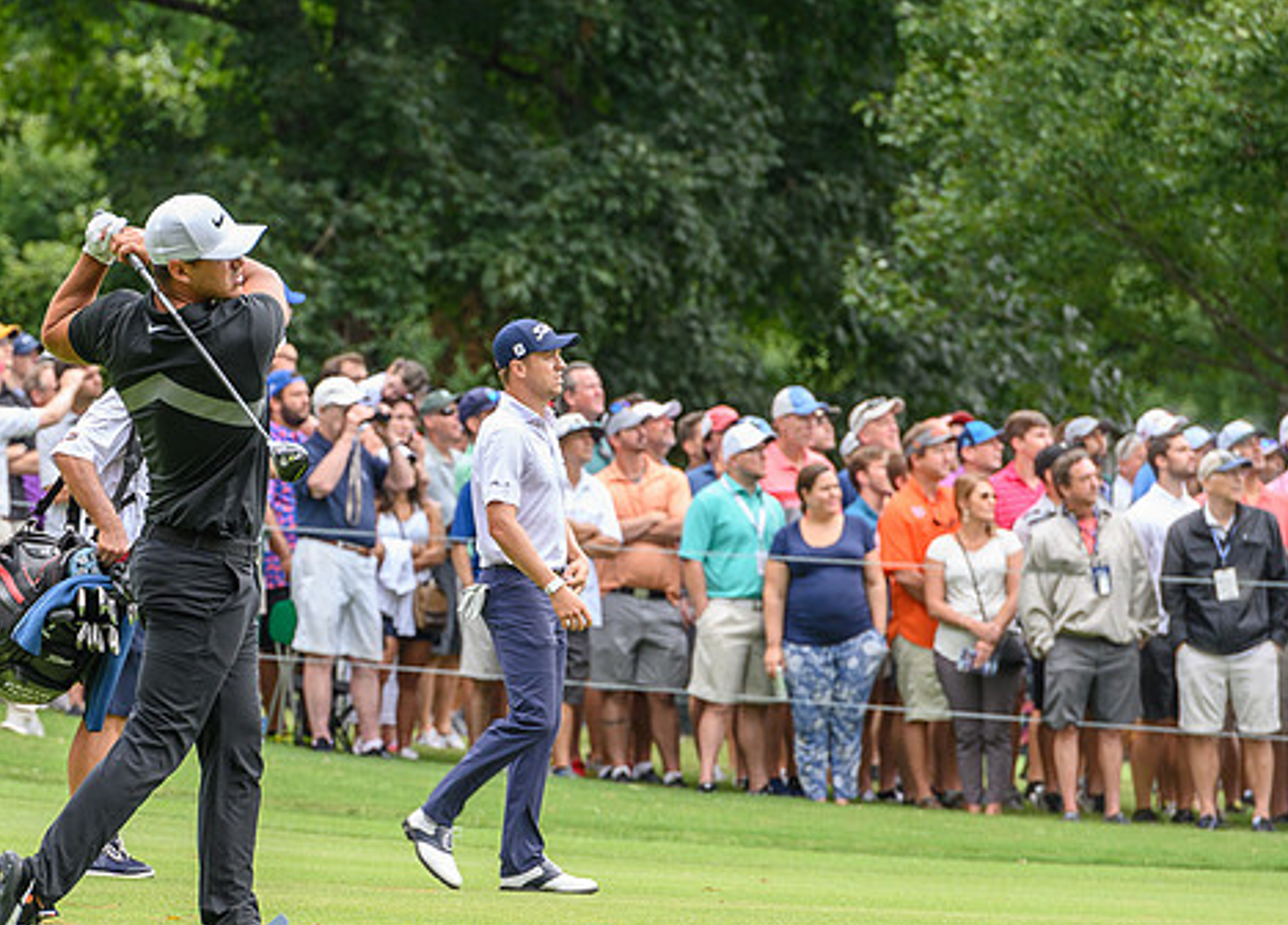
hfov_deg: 5.6
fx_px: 13155
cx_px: 287
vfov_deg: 4.0
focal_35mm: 359
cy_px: 531
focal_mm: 200
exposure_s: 1/200
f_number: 5
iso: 800
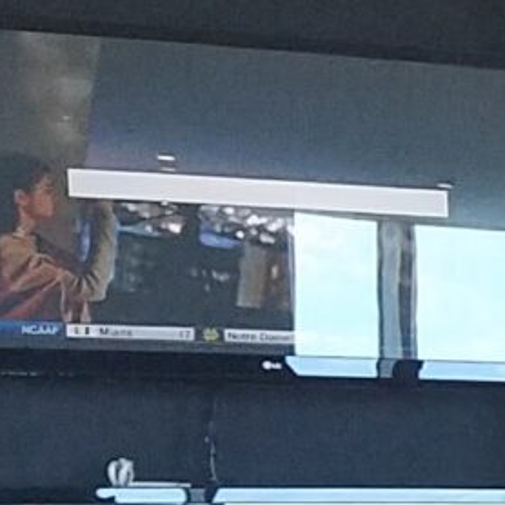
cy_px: 683
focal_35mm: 212
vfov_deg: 8.1
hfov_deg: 7.3
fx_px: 3499
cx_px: 1553
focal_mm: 4.2
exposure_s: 1/40
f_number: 1.7
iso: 160
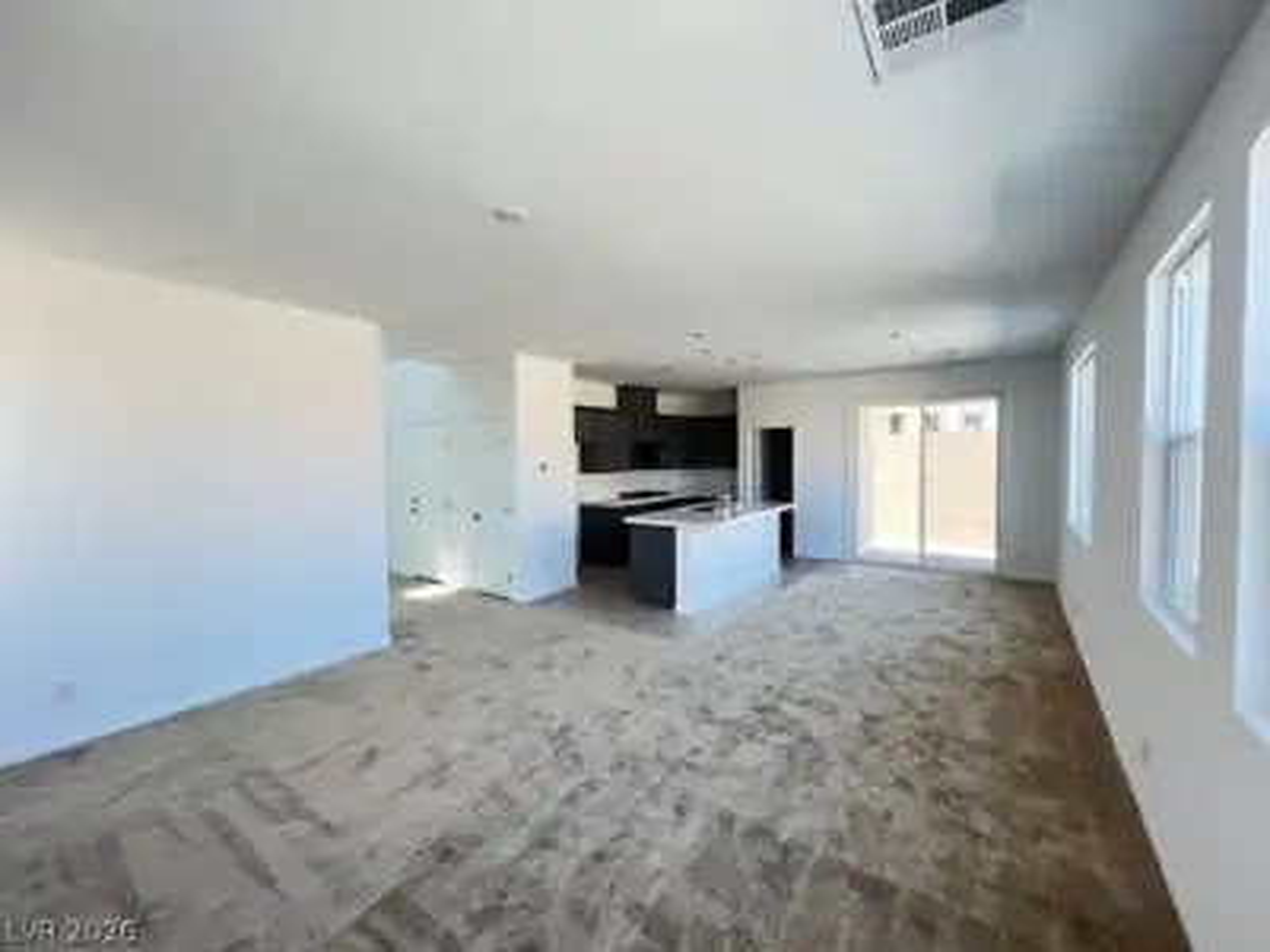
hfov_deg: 106.2
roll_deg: +0.4
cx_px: 635
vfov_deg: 89.9
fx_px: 477
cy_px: 476
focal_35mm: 13
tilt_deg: -2.6
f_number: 1.8
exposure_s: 1/99
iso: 100
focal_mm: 1.57
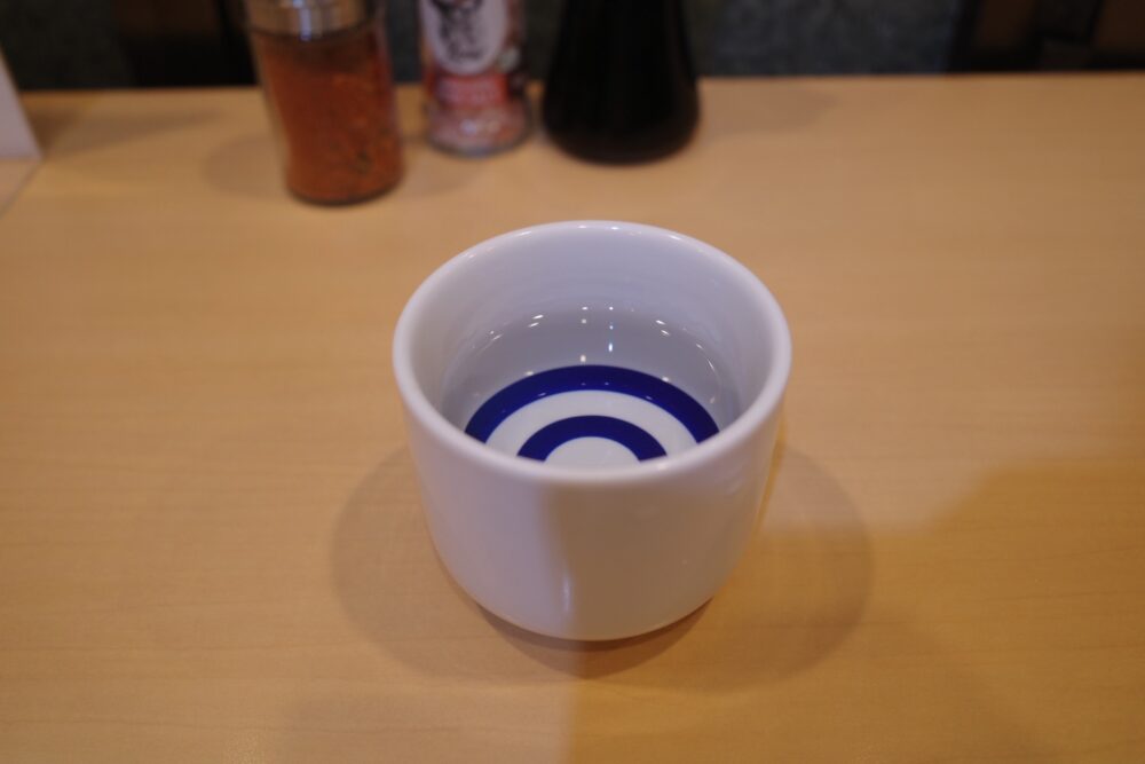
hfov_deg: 65.5
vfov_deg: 46.4
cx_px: 572
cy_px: 382
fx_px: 891
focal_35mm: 28
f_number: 2.8
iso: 250
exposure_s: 1/30
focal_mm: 18.3
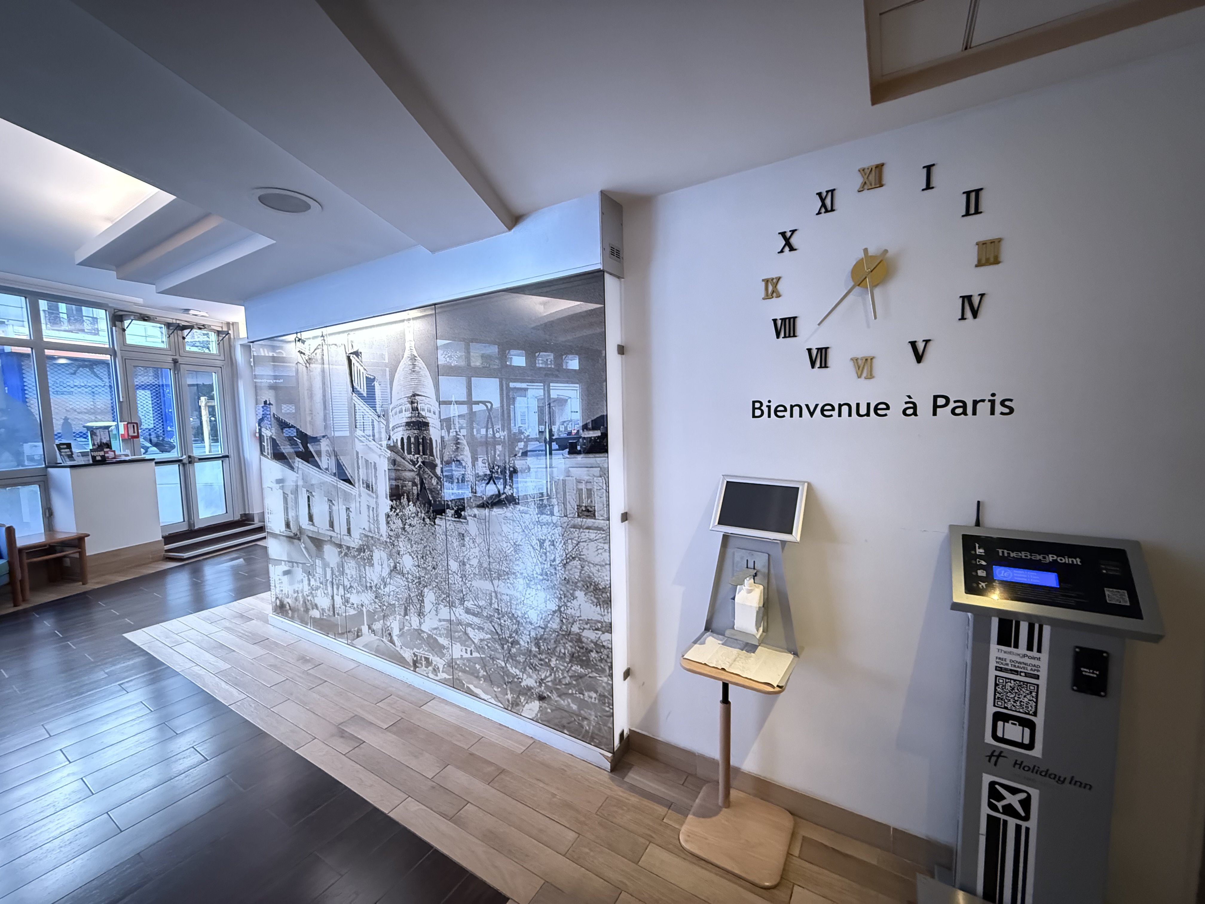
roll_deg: +0.9
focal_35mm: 14
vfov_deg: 85.7
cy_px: 452
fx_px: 487
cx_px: 602
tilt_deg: -4.6
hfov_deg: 102.1
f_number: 2.2
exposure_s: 1/33
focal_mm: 2.22
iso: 1250
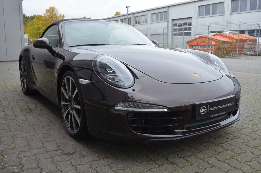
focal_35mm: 33
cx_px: 130
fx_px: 239
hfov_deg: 57.3
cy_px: 86
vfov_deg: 39.8
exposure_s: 1/50
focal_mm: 22
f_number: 3.8
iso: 800
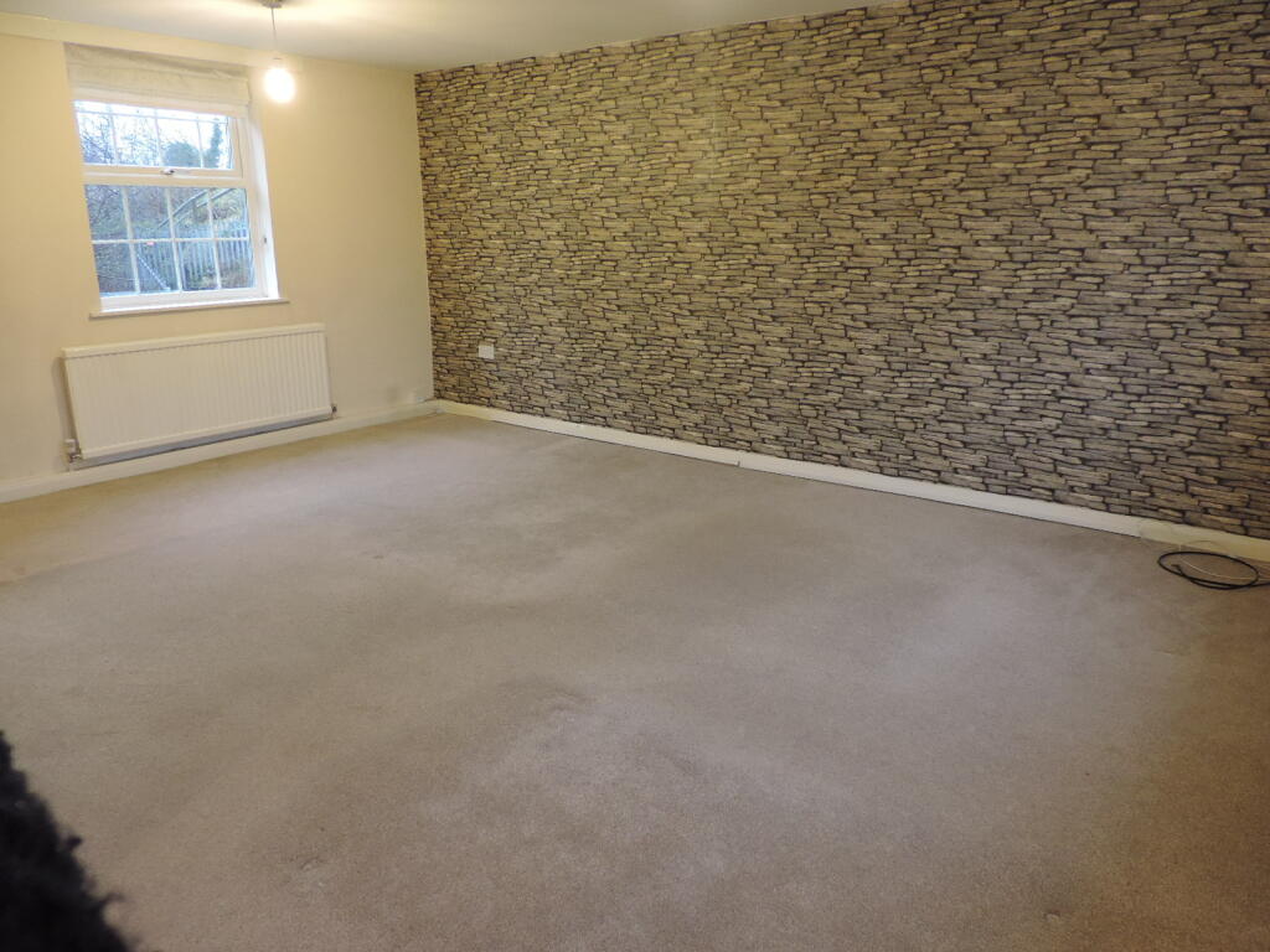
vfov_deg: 56.8
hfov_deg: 71.6
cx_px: 635
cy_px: 476
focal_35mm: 24
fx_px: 881
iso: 400
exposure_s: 1/15
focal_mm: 4.3
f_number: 3
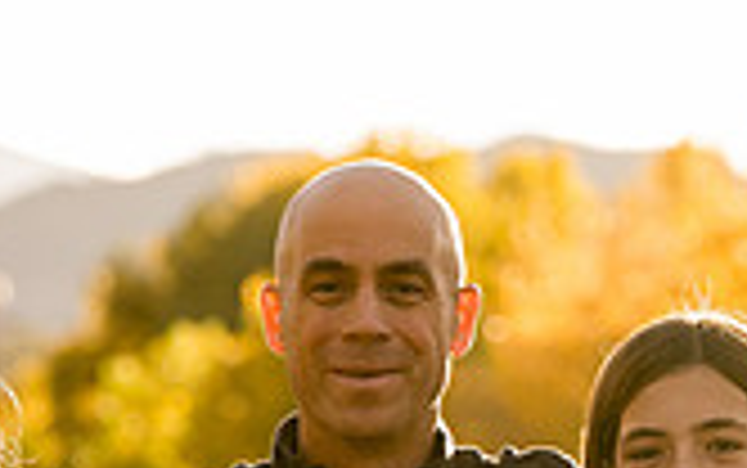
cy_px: 857
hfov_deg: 3.6
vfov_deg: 2.3
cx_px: -117
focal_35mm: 579
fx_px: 11795
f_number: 6.3
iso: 640
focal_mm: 163
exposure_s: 1/250
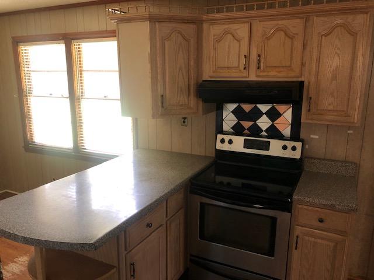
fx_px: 303
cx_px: 187
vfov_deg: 49.7
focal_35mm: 28
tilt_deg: -12.6
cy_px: 140
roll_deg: +0.6
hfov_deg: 63.4
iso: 40
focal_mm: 4
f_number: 1.8
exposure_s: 1/15
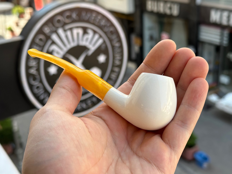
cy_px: 87
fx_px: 322
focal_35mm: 48
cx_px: 116
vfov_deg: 30.3
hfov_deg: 39.7
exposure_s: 1/491
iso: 64
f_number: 1.78
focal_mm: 6.86
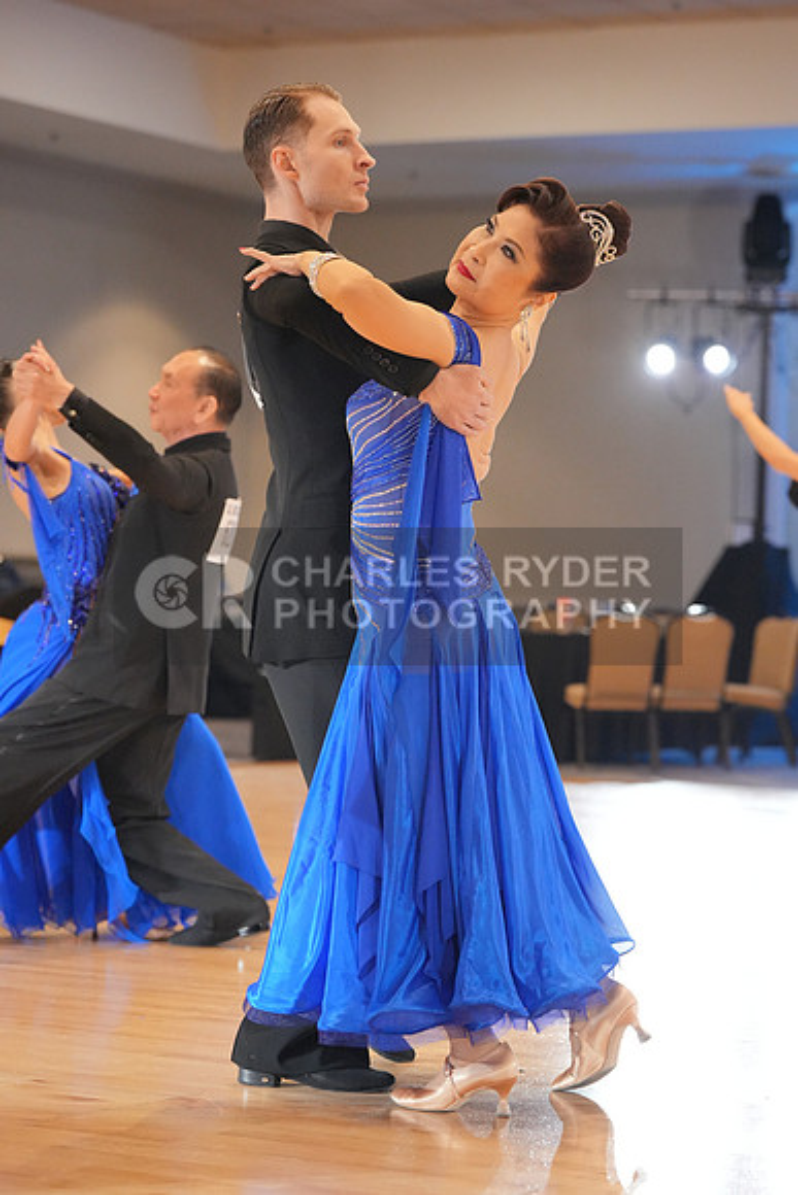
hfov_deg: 13.6
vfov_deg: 20.2
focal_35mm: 101
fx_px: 3356
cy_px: 598
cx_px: 399
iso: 5000
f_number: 4.5
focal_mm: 101
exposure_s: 1/400
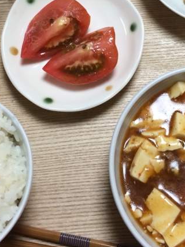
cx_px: 121
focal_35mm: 72
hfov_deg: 20.4
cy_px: 17
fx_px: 513
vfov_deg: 26.0
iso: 64
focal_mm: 4.12
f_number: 2.2
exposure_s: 1/30
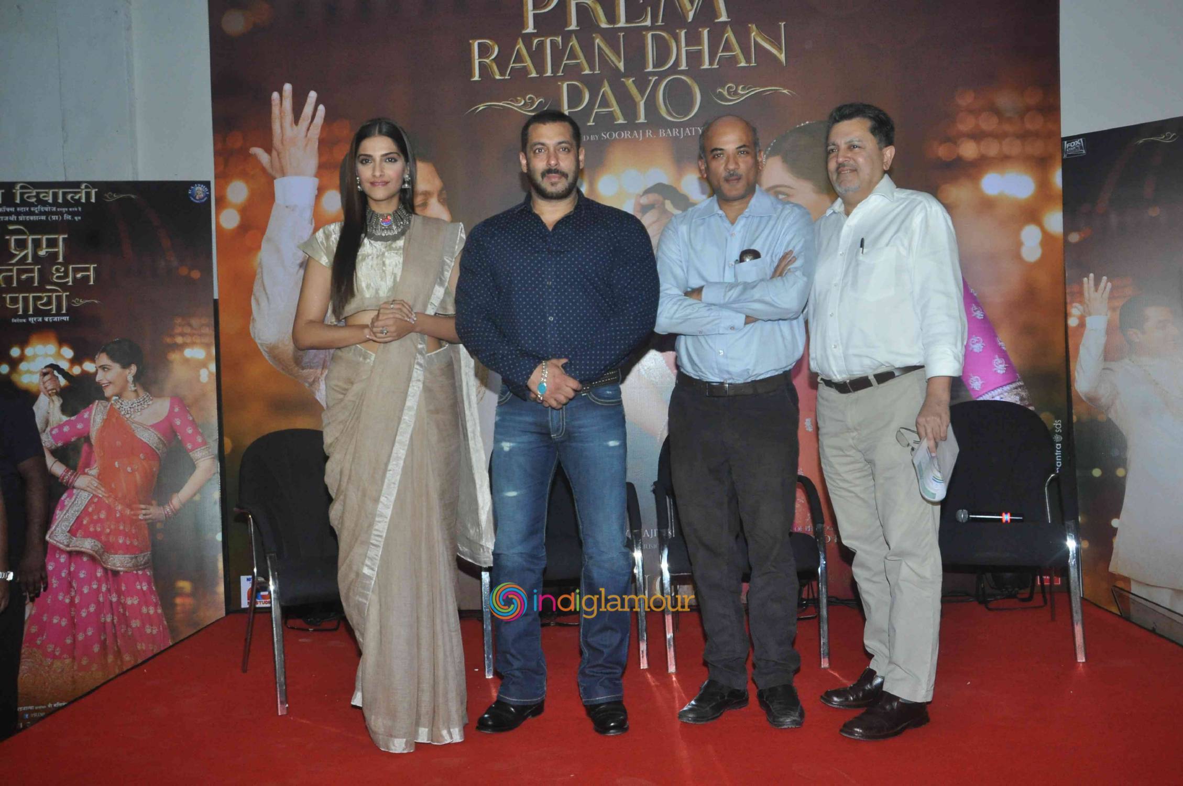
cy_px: 393
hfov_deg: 57.3
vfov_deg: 39.9
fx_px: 1083
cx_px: 592
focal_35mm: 33
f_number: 10
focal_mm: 22
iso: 1000
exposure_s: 1/160
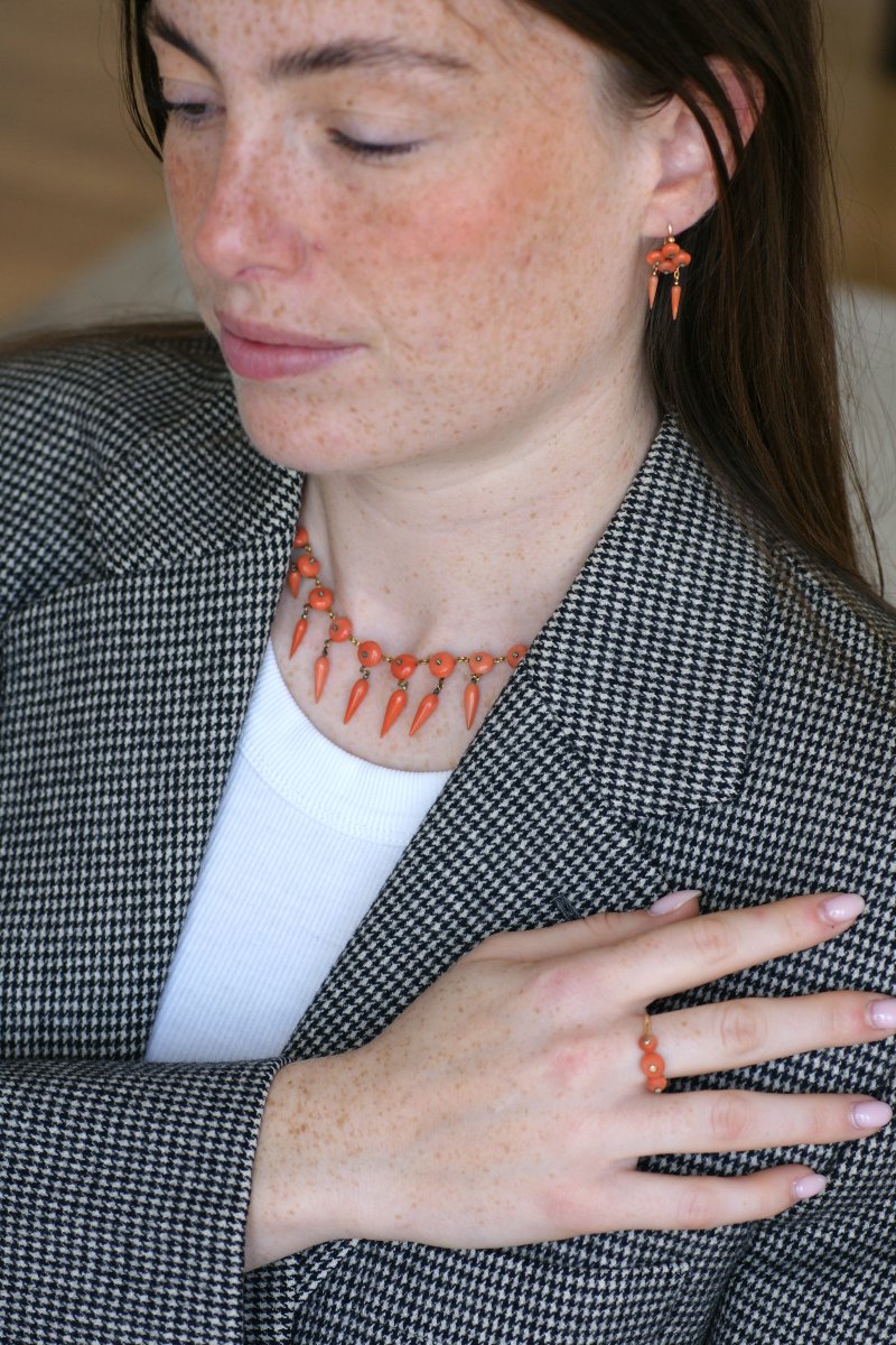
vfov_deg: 19.5
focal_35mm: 105
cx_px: 448
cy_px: 672
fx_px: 3920
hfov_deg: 13.0
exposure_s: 1/160
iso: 200
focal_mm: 70
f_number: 4
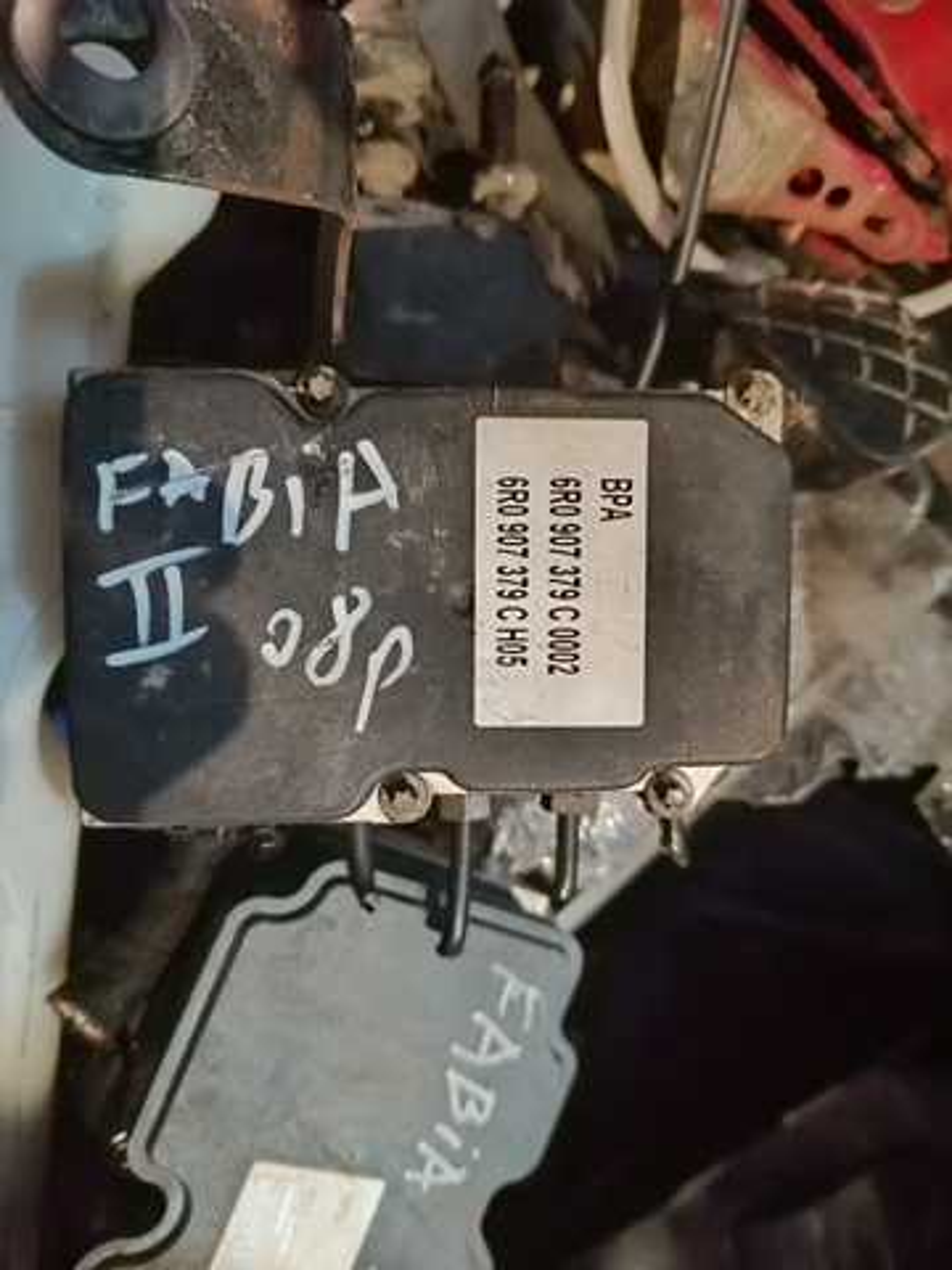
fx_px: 880
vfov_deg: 71.6
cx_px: 476
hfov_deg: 56.8
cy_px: 635
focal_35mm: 24
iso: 2323
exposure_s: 1/14.3
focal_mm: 5.59
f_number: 1.88
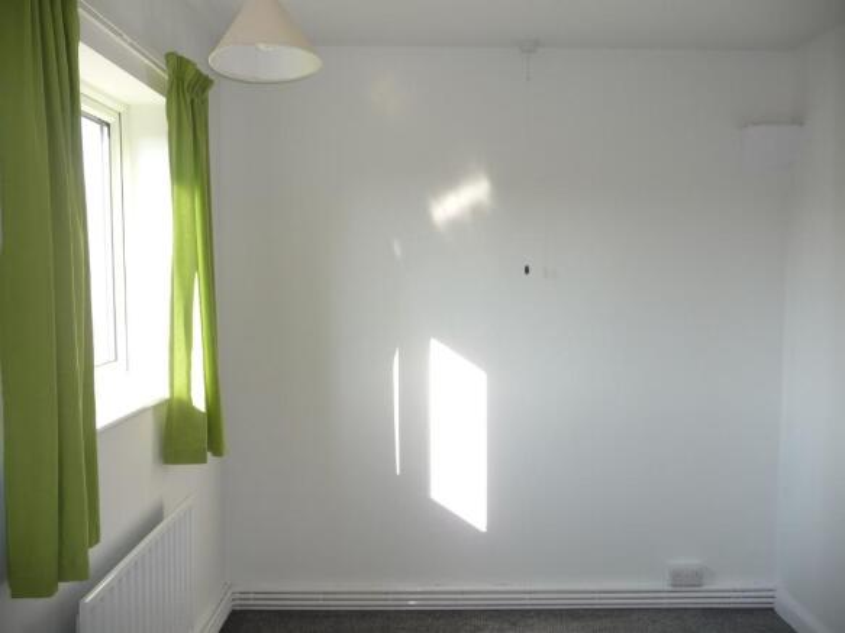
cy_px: 316
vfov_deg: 49.7
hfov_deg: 63.5
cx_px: 422
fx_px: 683
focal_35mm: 28
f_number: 3.3
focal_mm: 4.7
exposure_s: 1/80
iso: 100
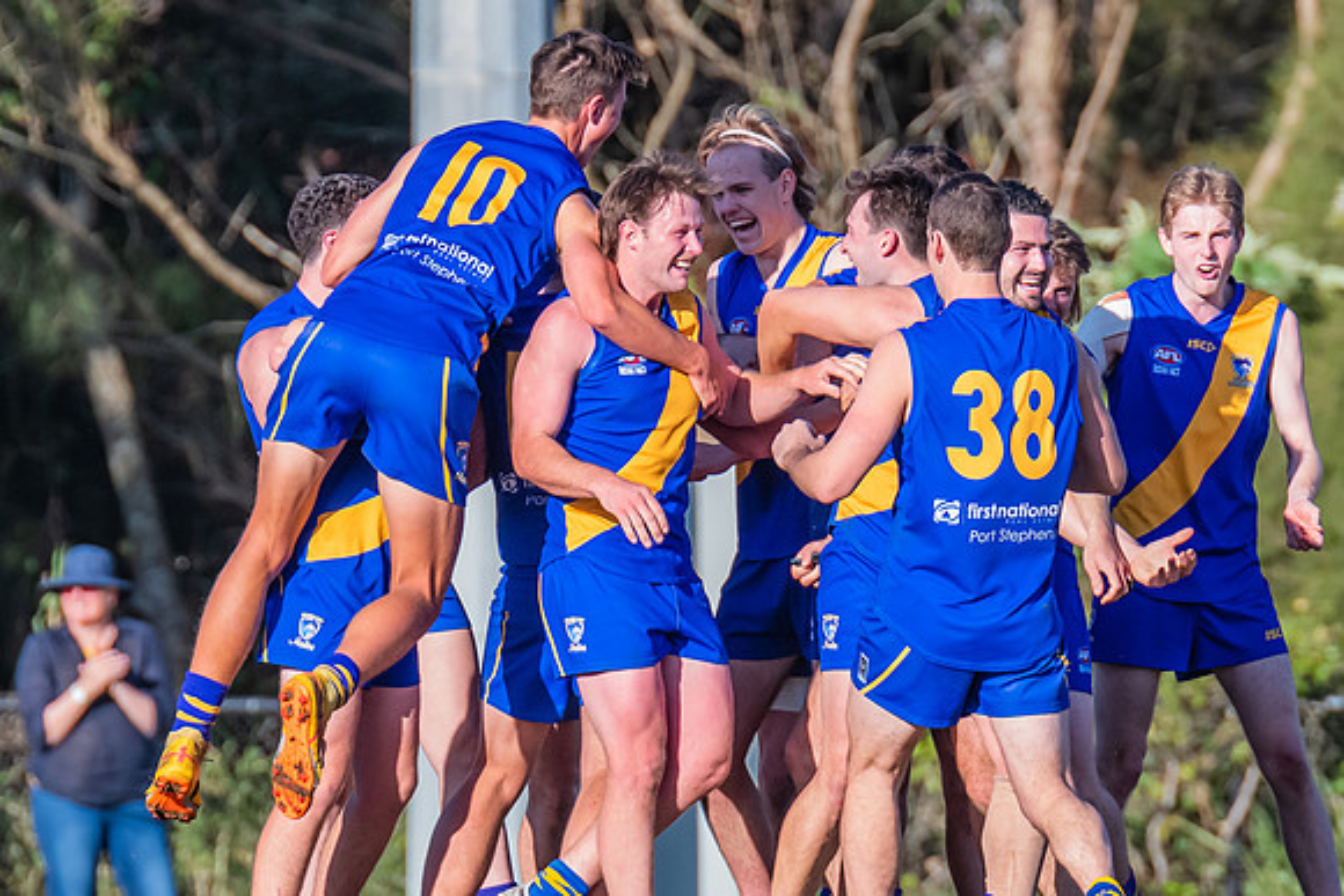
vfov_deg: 1.4
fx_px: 37036
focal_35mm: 992
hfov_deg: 2.1
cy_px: 420
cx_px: 576
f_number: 5.6
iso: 800
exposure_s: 1/2000
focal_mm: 420
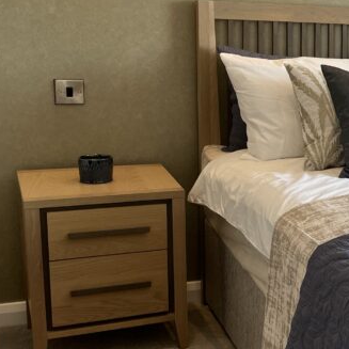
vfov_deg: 24.0
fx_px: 821
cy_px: 178
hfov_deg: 20.5
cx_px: 524
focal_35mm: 72
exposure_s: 1/143
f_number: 1.6
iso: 32
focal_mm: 5.1
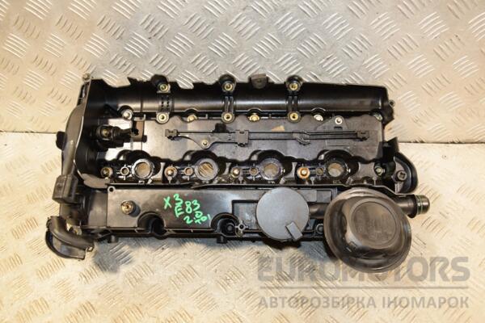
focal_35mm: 33
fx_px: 445
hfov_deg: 57.2
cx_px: 242
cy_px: 162
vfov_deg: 40.0
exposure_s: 1/125
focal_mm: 22
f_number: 5
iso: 800
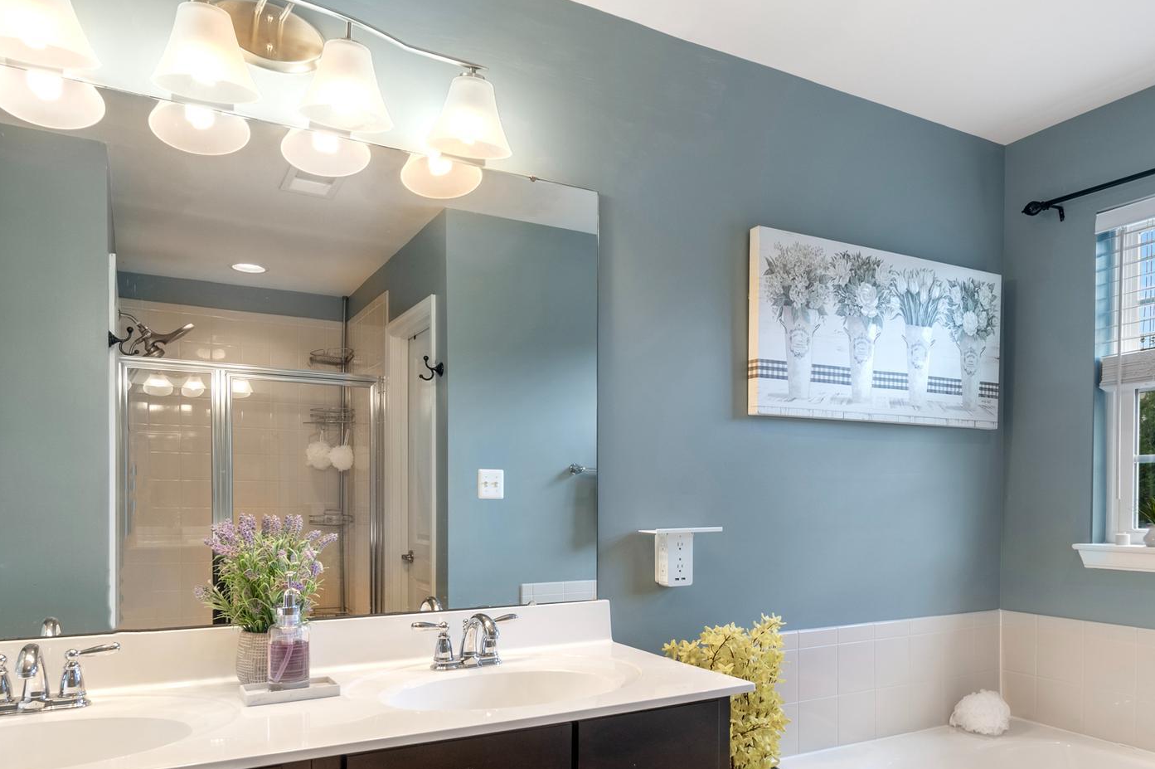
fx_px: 802
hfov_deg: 71.5
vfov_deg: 50.4
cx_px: 602
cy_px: 510
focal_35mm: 25
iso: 640
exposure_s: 1/4
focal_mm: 17
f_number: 8
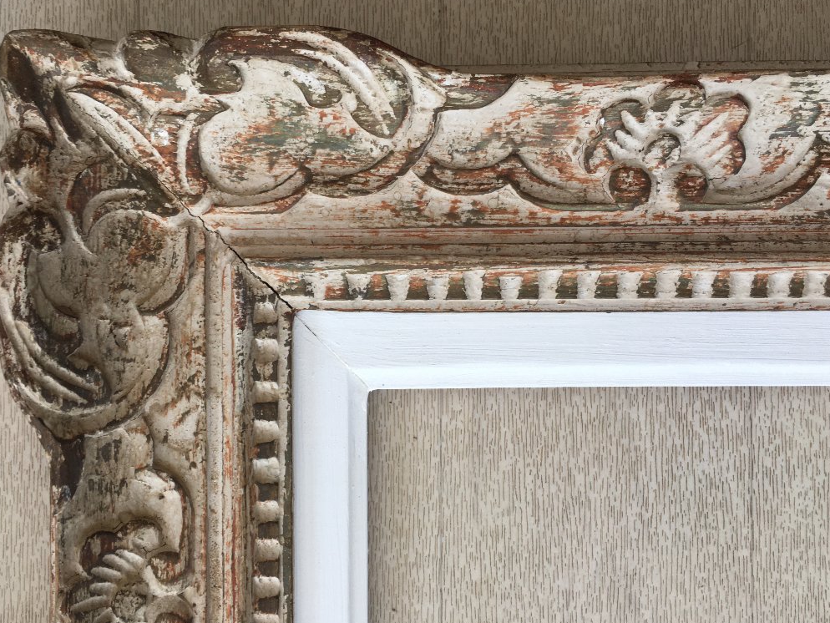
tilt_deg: -88.8
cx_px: 375
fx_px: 839
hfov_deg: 52.5
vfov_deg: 40.7
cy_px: 330
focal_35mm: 35
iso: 32
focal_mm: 4.15
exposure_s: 1/100
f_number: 2.2
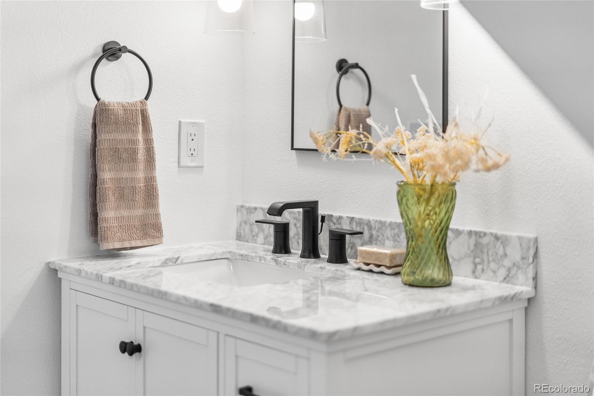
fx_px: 825
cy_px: 198
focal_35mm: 50
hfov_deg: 39.6
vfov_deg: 27.0
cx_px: 297
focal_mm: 50
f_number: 1.8
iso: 400
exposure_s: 1/800
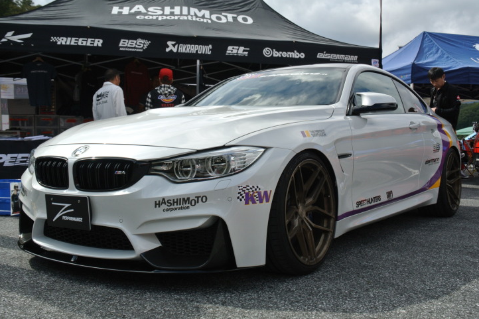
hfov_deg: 49.6
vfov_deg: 34.2
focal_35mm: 39
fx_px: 519
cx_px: 241
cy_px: 157
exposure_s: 1/500
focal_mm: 14.3
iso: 100
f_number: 5.6
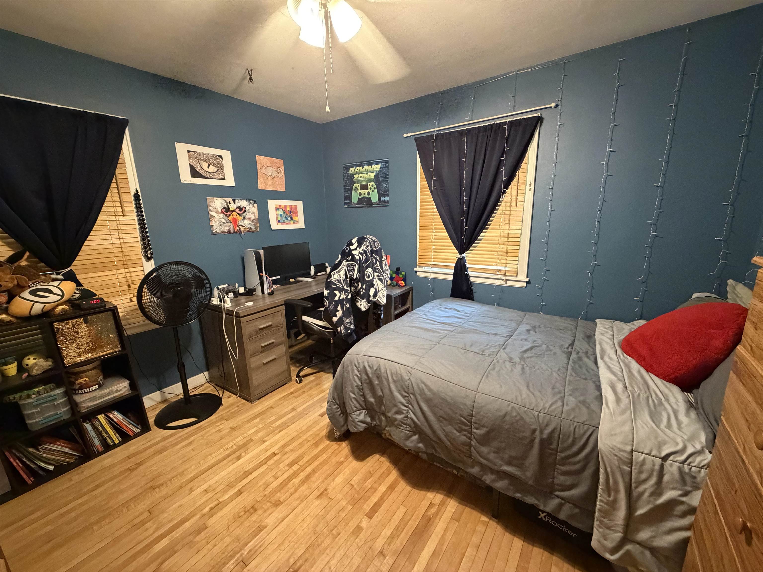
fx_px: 309
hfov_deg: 102.1
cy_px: 286
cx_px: 382
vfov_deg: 85.7
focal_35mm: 14
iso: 1250
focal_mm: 2.22
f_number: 2.2
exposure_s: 1/60
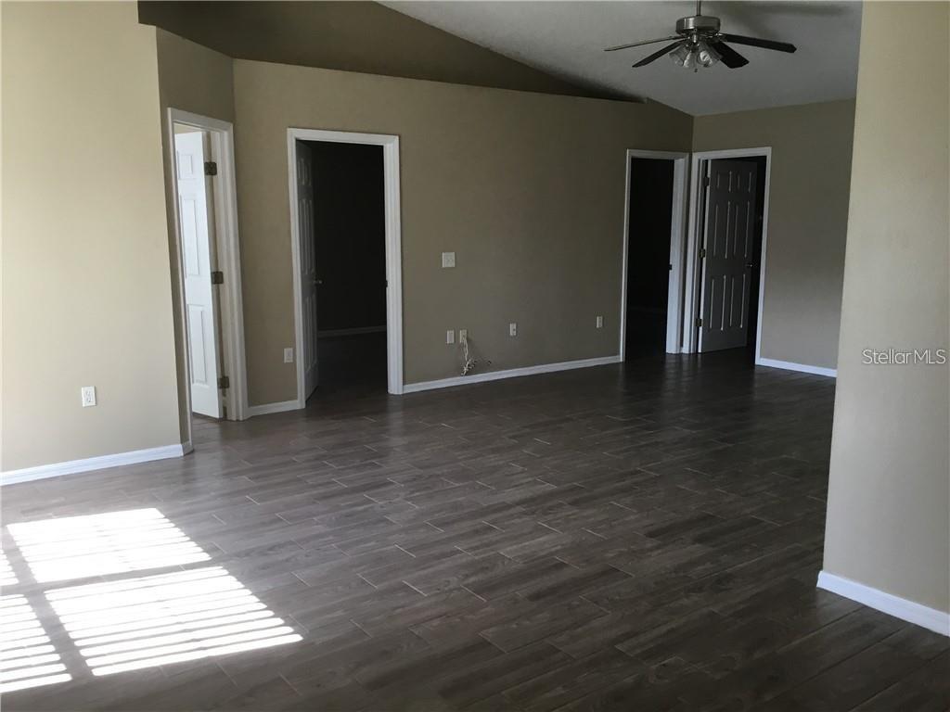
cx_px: 475
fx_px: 851
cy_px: 356
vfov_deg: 45.4
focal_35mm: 31
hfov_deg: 58.4
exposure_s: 1/40
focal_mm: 3.3
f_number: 2.4
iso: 32
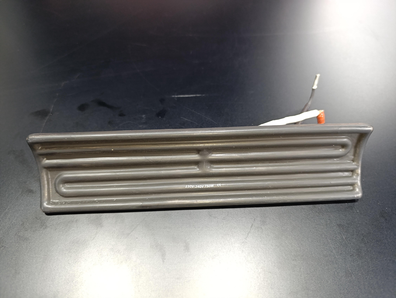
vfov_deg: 59.0
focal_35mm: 23
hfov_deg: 73.8
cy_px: 149
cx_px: 198
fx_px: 263
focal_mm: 6.14
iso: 1000
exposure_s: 1/50
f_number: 1.6
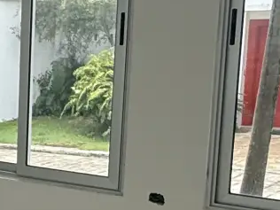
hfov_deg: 19.6
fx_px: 688
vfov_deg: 17.3
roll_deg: +2.7
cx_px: -156
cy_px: 145
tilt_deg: -7.9
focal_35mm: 85
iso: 64
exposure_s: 1/411
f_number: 2.2
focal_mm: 2.22
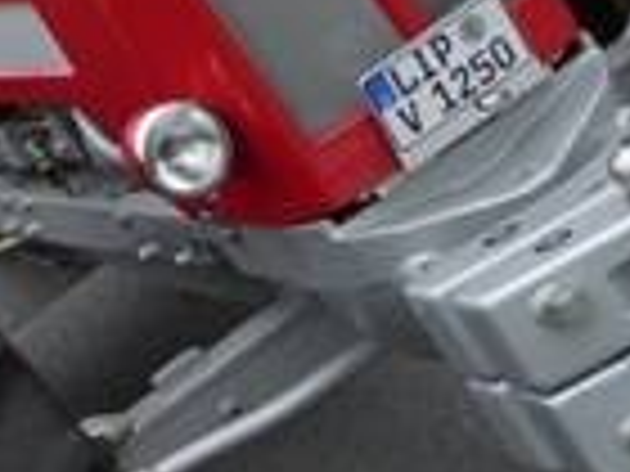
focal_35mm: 160
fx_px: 2912
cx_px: -760
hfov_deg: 10.9
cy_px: -4
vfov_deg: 9.2
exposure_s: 1/640
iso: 100
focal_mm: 4.7
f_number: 3.3
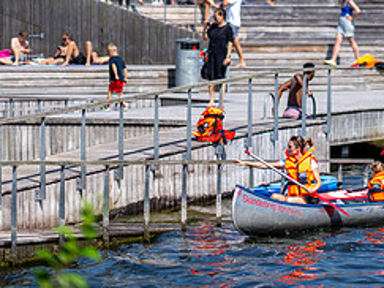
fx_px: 2328
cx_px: 338
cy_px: 52
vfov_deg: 7.1
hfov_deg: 9.4
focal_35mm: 210
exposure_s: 1/6400
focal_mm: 85
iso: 50
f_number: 1.4
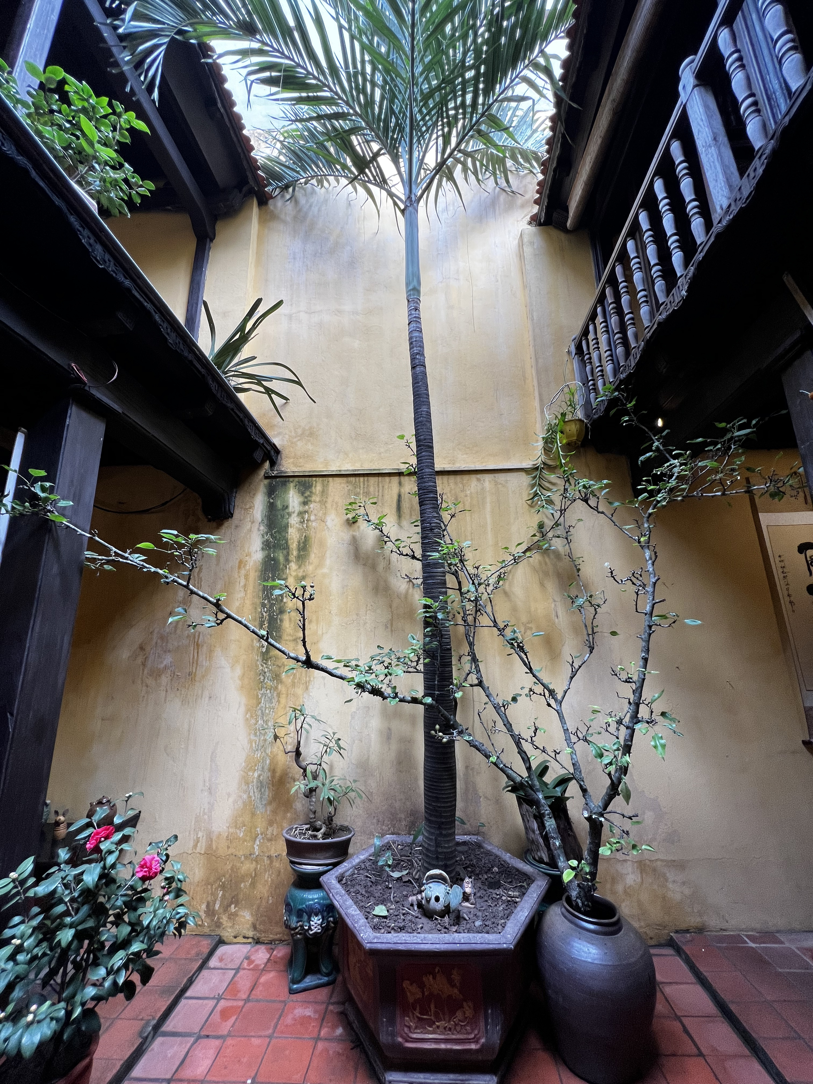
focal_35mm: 13
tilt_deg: +13.4
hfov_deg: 89.9
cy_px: 542
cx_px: 406
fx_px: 407
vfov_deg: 106.2
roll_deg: +1.2
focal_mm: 1.57
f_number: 1.8
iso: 80
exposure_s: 1/100
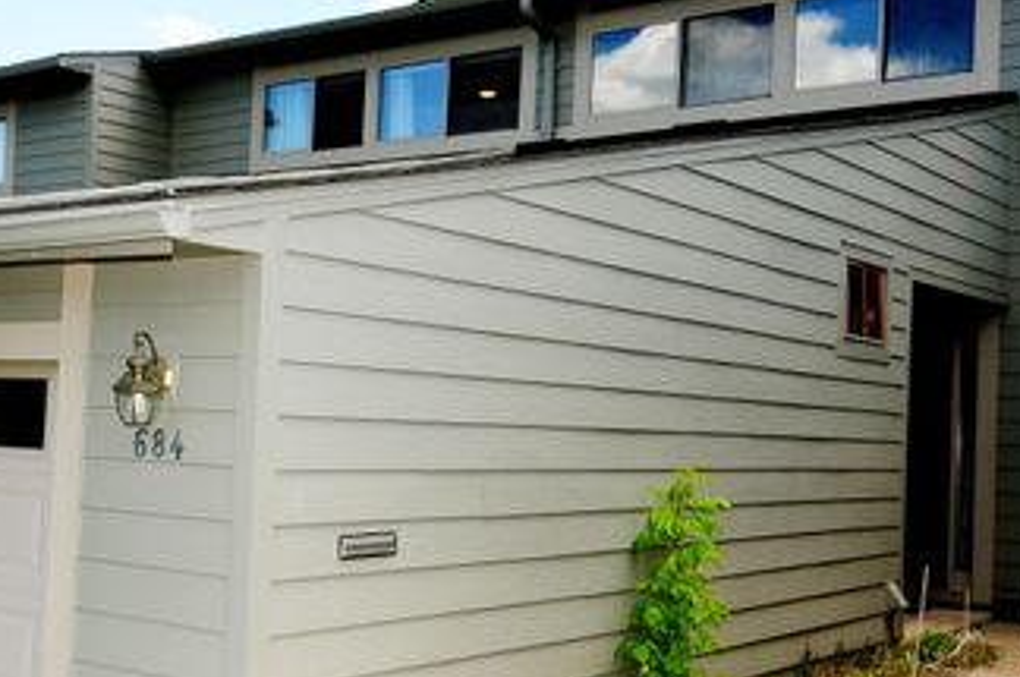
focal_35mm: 51
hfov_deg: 38.4
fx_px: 1443
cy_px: 368
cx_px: 315
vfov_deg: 26.4
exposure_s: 1/200
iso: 400
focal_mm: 22
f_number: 11
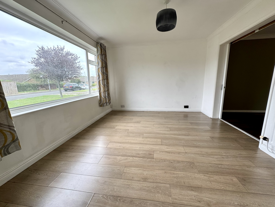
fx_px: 111
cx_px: 138
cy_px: 104
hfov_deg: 102.1
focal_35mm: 14
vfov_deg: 85.7
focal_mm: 2.22
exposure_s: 1/166
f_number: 2.2
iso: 40
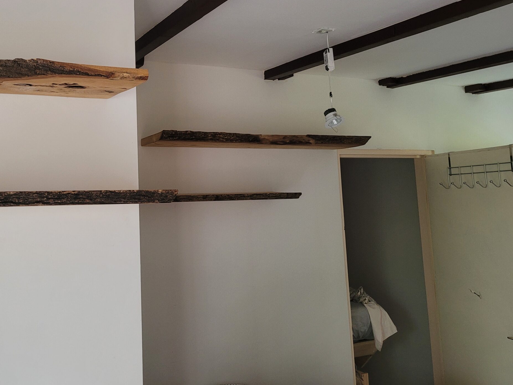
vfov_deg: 39.4
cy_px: 141
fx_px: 534
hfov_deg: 50.3
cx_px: 164
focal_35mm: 36
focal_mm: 5.4
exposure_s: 1/50
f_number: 1.8
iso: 160
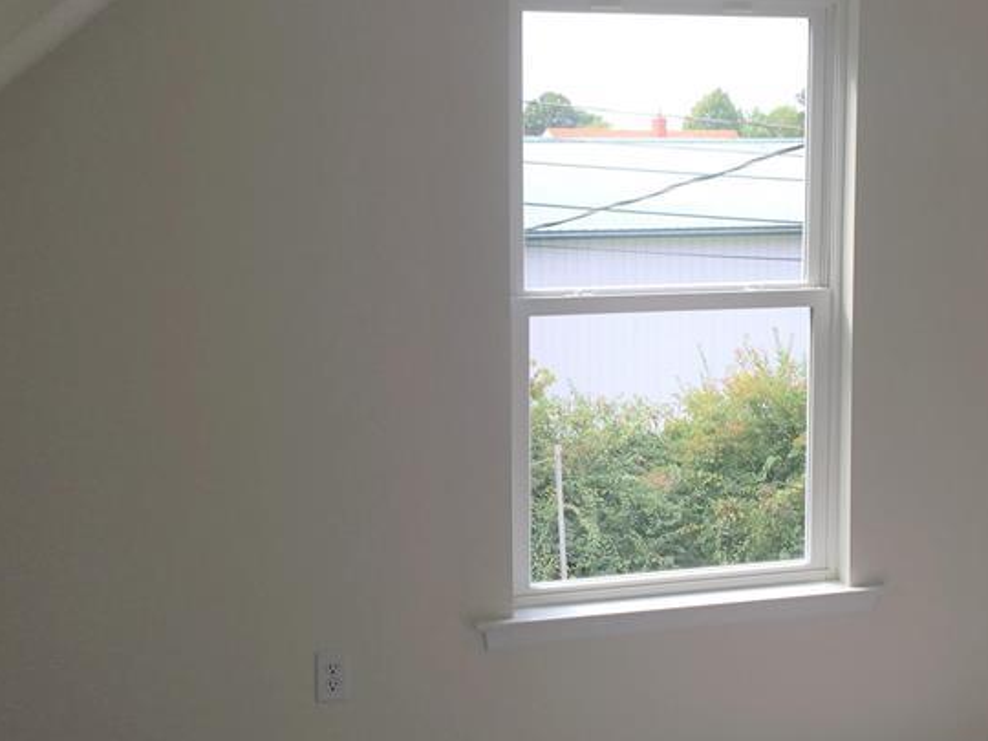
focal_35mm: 55
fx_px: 1570
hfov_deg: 34.8
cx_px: 606
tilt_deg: -4.8
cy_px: 348
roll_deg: -0.5
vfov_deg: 26.6
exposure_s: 1/179
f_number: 2.2
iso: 25
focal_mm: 4.15
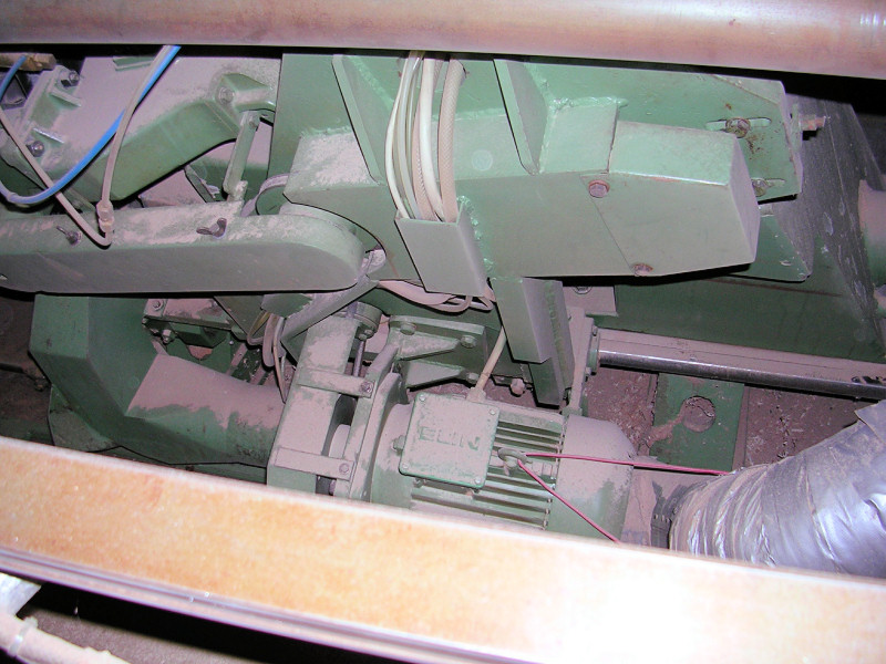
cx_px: 443
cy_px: 332
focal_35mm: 38
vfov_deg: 37.7
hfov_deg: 49.0
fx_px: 973
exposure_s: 1/60.1
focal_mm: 5.8
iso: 50
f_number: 2.8
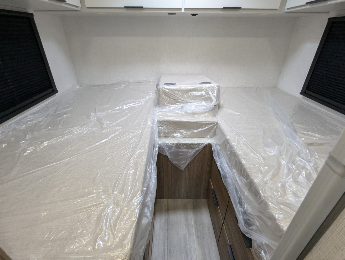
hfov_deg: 91.0
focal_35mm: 17
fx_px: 170
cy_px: 133
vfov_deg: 74.8
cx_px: 170
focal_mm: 2.35
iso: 339
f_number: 2.2
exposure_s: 1/118
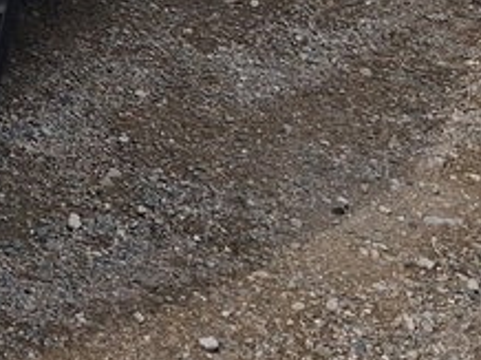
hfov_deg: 13.4
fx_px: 1763
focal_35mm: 127
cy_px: -269
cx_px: -470
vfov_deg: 11.0
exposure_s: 1/512
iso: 20
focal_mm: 4
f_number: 1.8
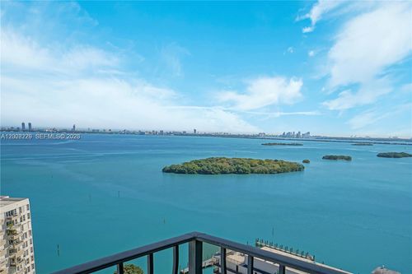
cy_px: 137
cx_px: 206
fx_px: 309
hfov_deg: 67.4
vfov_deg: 47.9
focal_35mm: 27
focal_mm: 18
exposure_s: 1/640
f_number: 8
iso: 100
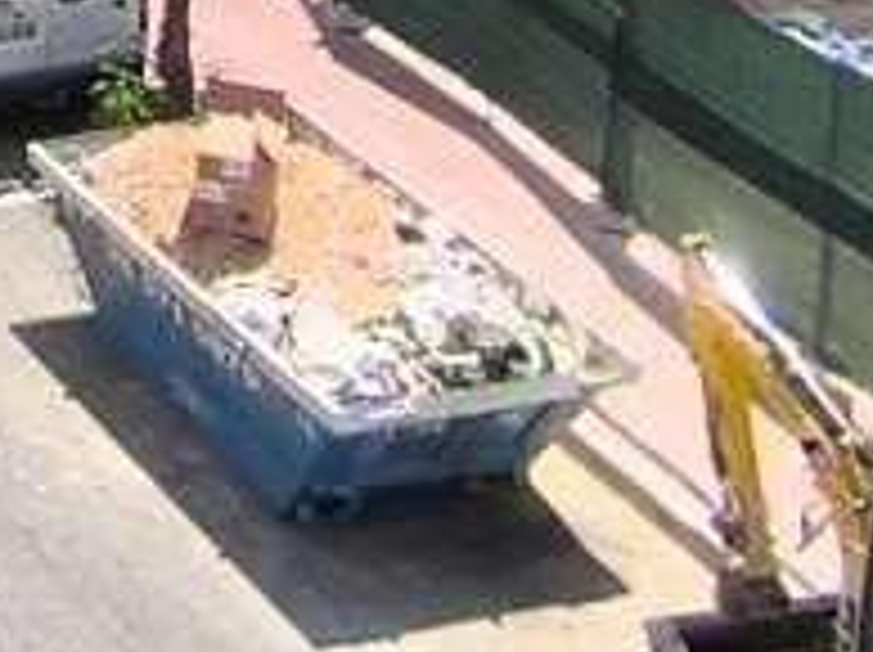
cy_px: -906
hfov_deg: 14.1
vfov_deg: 10.3
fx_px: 3123
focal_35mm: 124
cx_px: -684
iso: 50
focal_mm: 1.65
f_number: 2.2
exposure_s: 1/2417
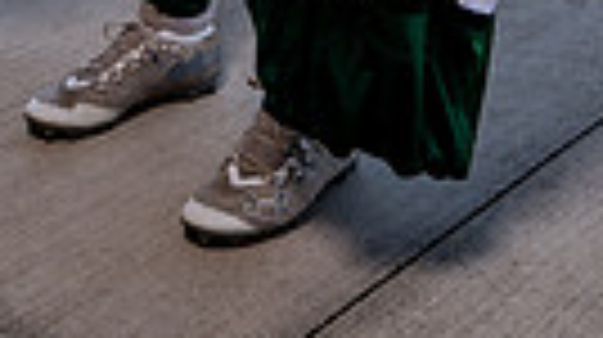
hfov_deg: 20.9
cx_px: 212
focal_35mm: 102
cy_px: -604
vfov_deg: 9.7
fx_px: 1629
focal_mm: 29
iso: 100
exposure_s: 1/125
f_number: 8
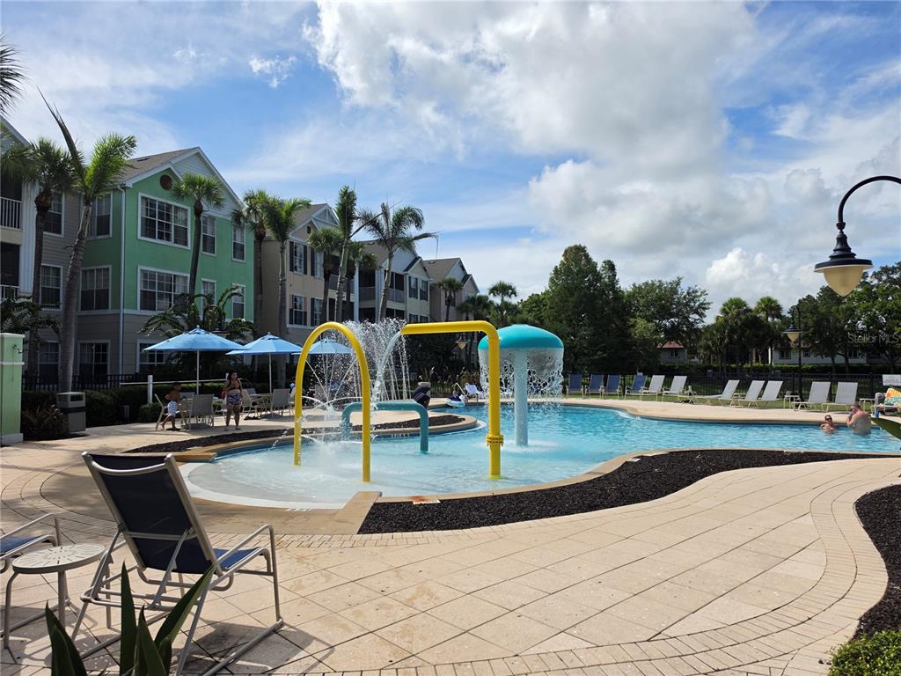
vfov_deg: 58.9
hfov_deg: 73.9
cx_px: 450
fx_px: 599
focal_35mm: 23
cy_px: 338
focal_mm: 6.5
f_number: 1.4
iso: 64
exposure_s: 1/7939
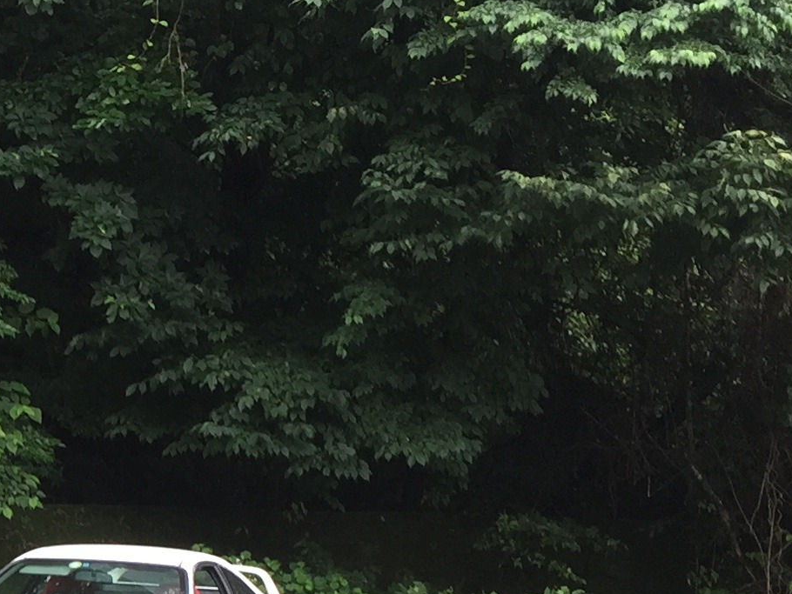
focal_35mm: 104
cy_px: 652
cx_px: -270
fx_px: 2380
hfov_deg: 17.6
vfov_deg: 13.9
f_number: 2.2
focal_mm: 4.15
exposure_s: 1/136
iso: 32
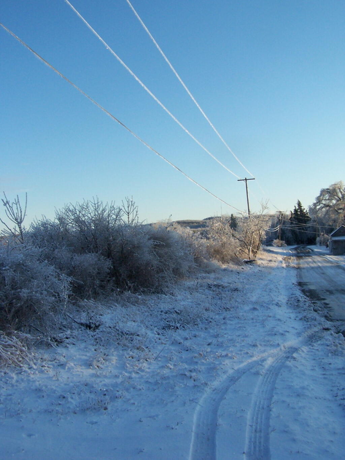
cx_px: 172
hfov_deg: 37.7
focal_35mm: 38
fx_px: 505
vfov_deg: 49.0
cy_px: 230
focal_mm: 6.3
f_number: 4
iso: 200
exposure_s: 1/1000
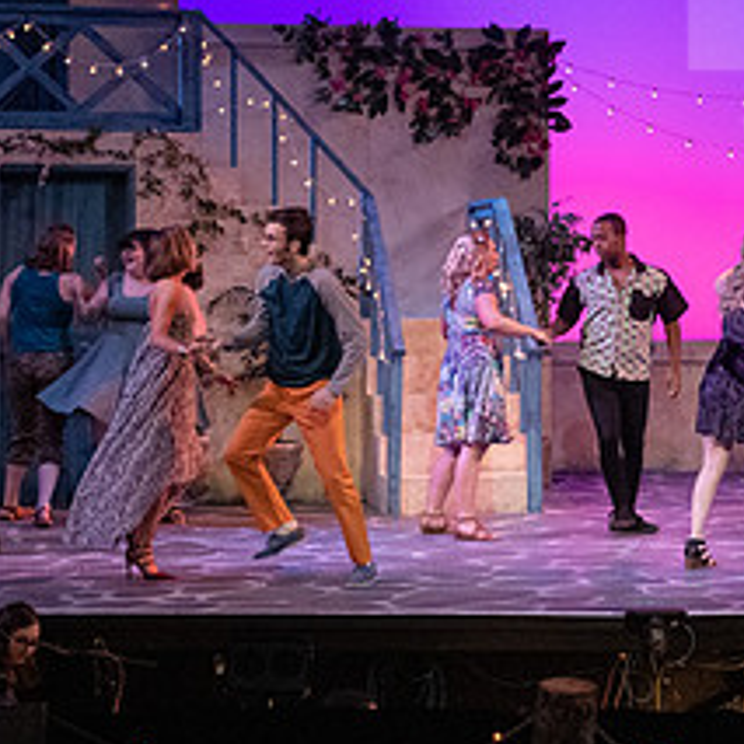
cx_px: 583
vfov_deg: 15.0
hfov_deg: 14.9
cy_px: 201
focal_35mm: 116
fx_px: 2821
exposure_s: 1/320
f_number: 2.8
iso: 8000
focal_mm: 50
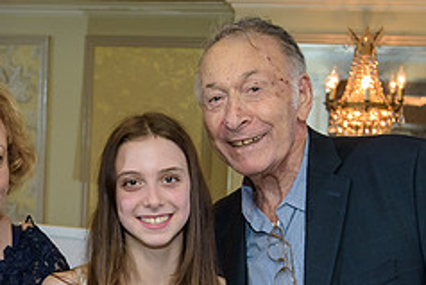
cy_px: 251
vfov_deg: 13.5
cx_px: 134
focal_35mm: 101
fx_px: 1196
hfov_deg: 20.1
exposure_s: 1/125
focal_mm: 35
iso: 1600
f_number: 3.2
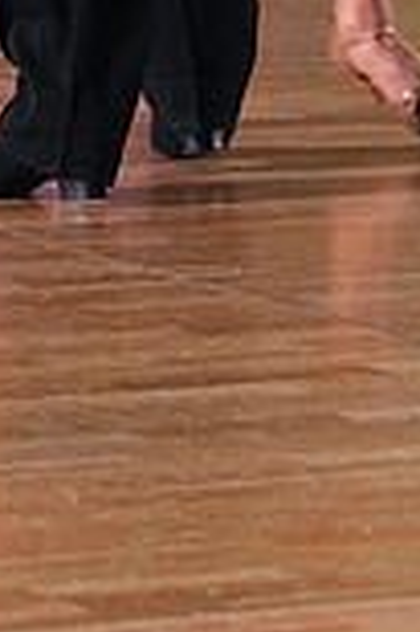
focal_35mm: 401
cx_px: 51
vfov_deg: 5.1
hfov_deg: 3.4
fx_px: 7033
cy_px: -522
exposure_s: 1/400
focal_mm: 107
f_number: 5.6
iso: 8000
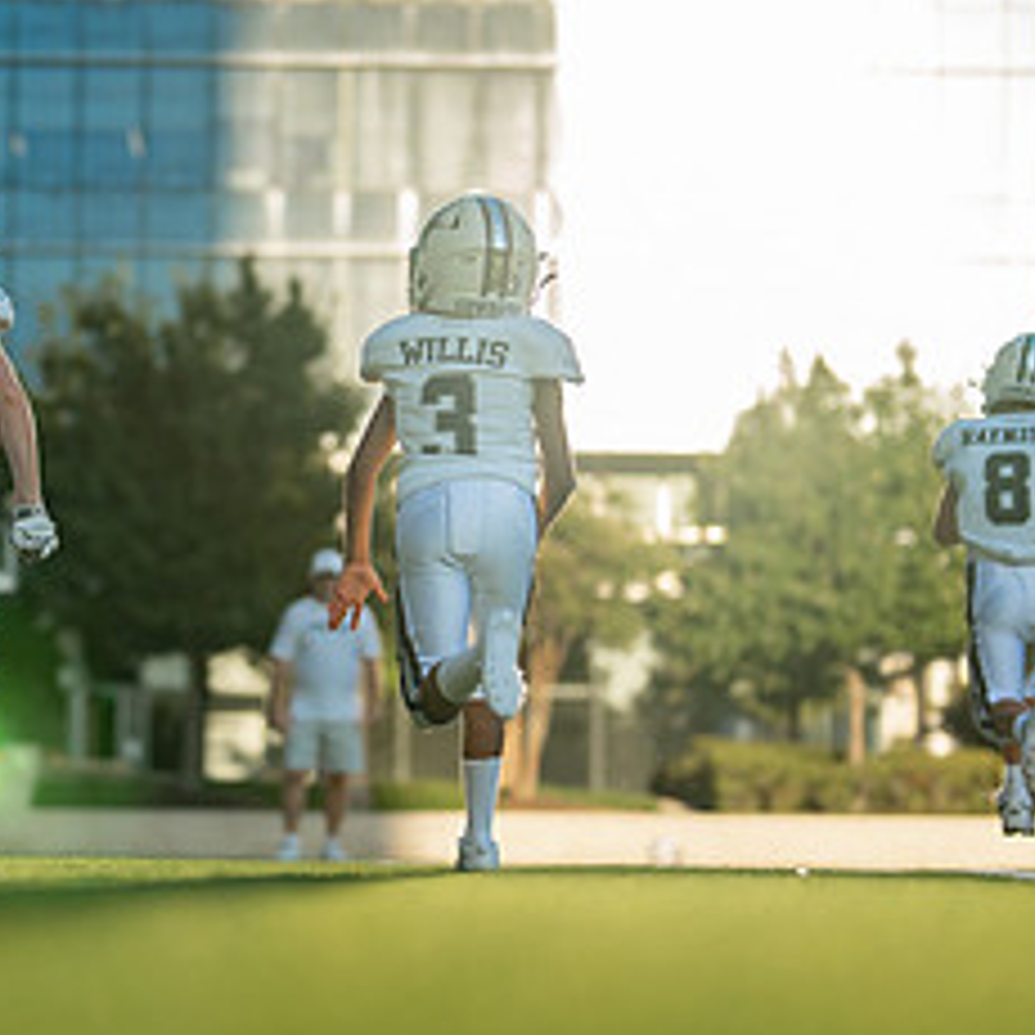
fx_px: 3958
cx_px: 342
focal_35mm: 117
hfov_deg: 14.9
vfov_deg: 14.9
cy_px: 477
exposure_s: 1/3200
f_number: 1.2
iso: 125
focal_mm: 50
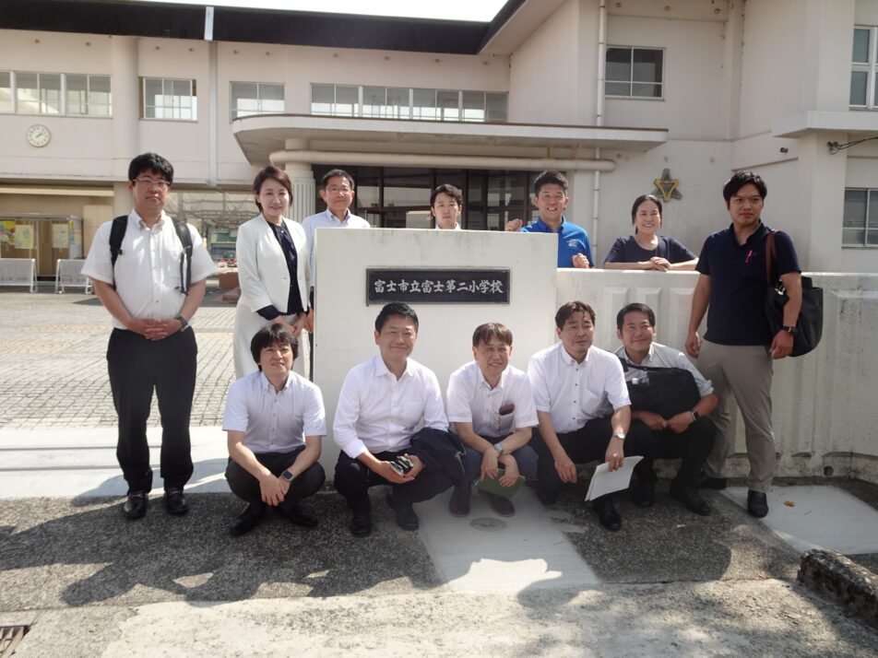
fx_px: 837
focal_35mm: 33
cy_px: 329
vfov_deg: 42.9
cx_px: 439
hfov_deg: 55.4
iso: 80
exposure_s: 1/500
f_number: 4
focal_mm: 5.57
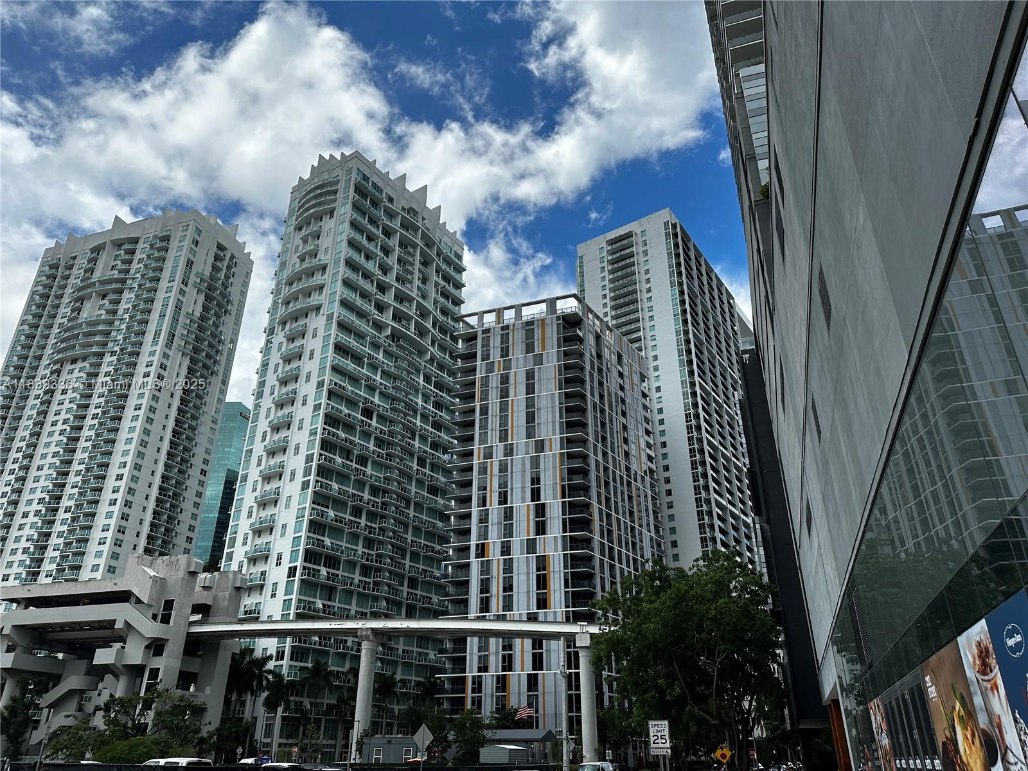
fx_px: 713
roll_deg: +0.3
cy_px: 386
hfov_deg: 71.6
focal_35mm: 24
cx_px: 514
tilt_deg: +26.6
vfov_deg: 56.8
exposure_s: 1/5263
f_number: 1.78
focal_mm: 6.86
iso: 80
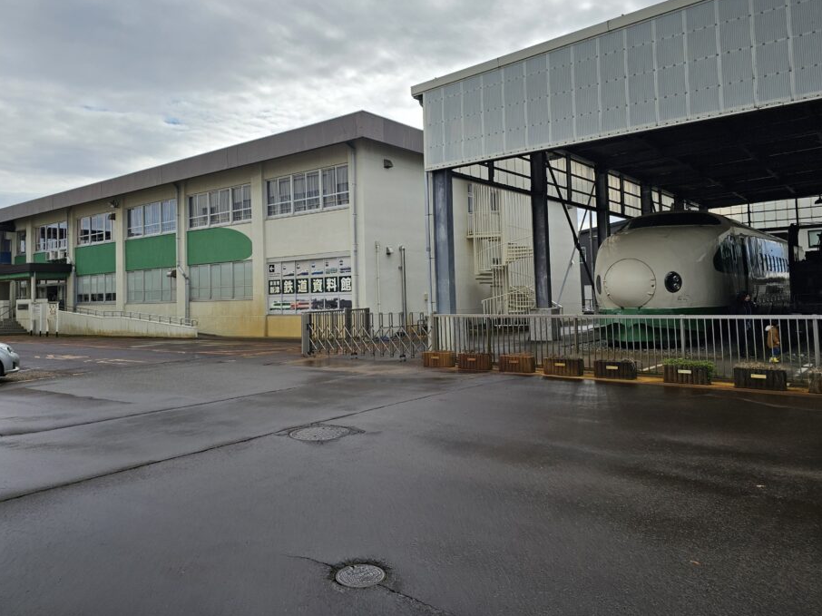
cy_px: 271
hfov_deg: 67.2
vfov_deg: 52.9
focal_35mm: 26
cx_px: 374
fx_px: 617
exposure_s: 1/922
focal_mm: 6.3
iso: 10
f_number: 1.7
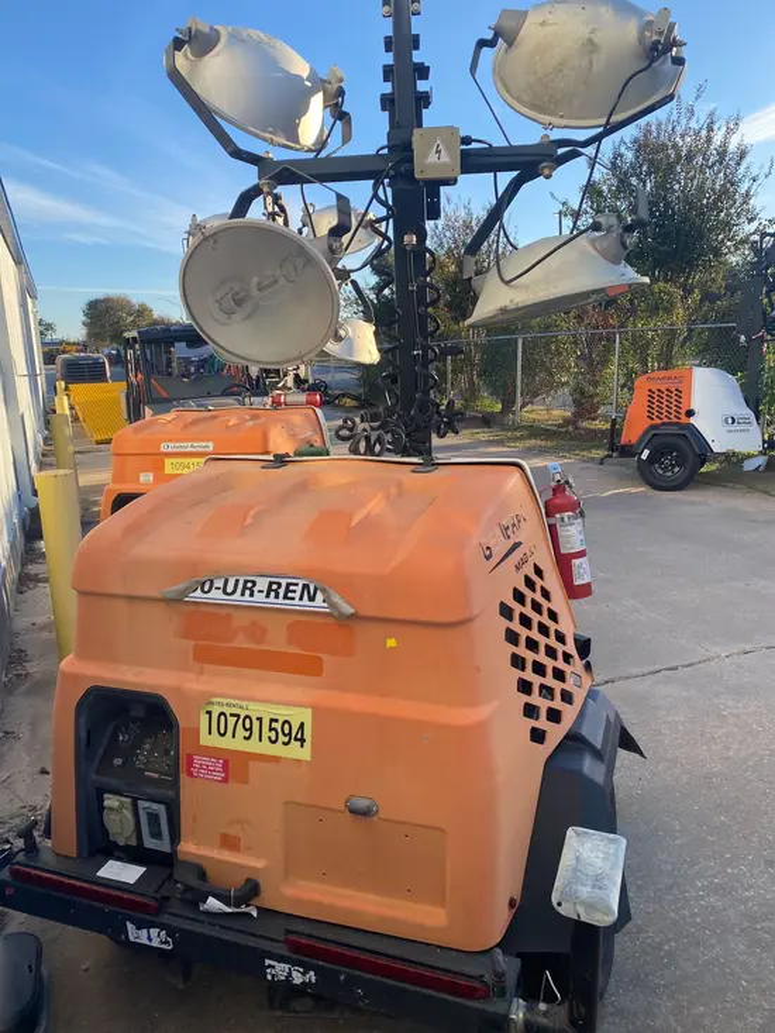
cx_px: 388
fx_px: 776
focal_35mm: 26
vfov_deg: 67.3
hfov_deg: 53.1
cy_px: 516
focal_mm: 4.25
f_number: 1.8
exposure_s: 1/693
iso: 32
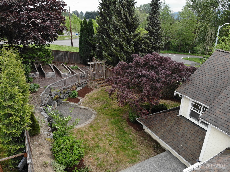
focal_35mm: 24
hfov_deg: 71.6
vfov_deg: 56.8
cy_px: 86
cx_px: 115
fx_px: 159
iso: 100
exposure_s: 1/139
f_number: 2.8
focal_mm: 4.5
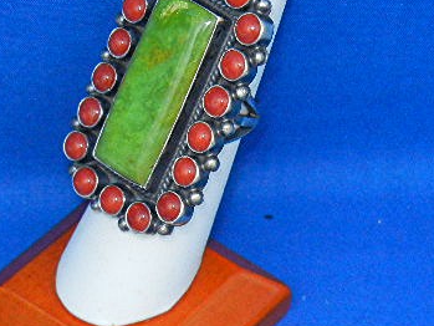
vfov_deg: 9.1
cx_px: 168
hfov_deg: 12.1
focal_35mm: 163
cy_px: 203
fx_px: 2044
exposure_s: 1/30
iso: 741
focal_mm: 16
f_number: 4.4
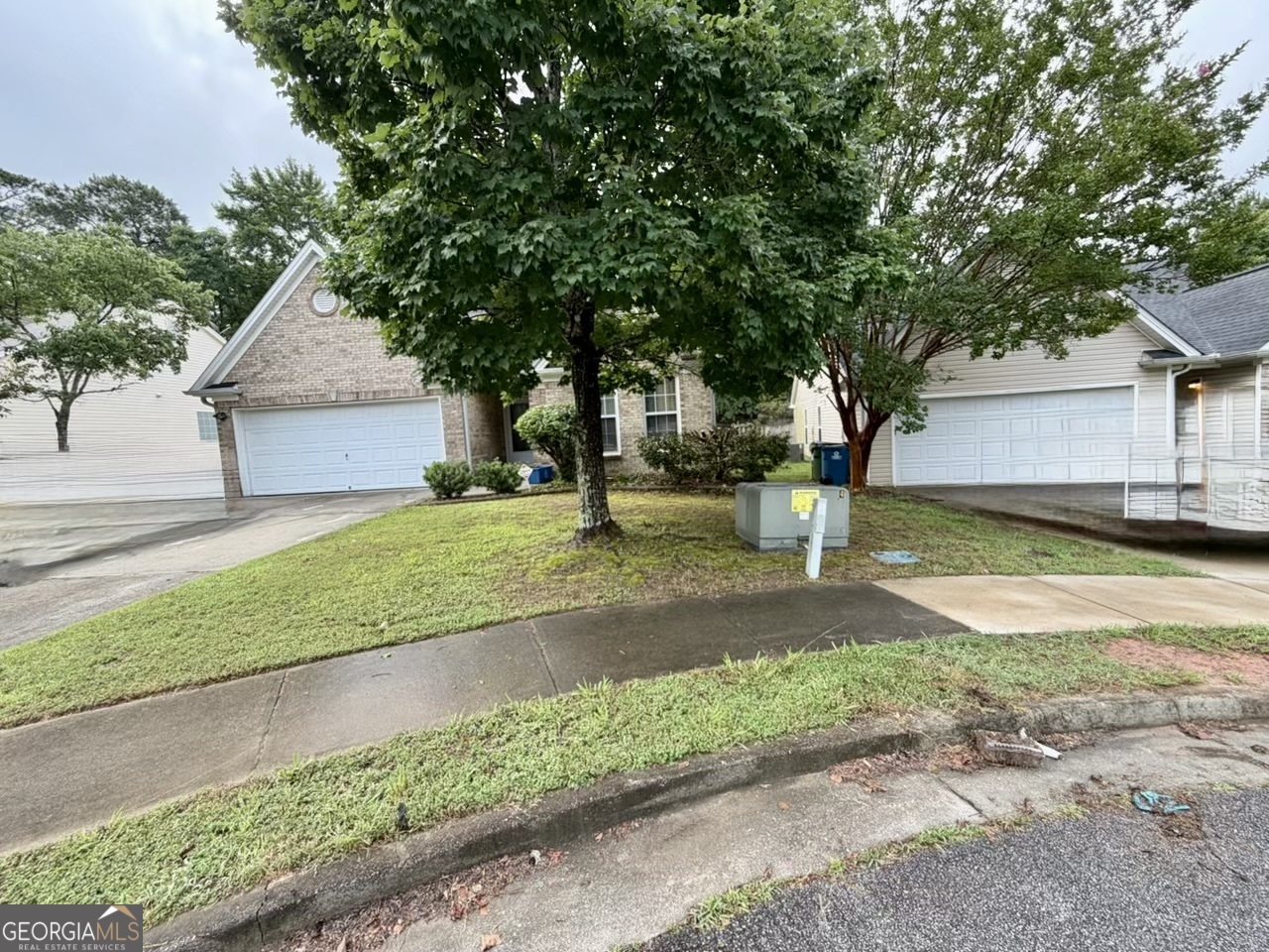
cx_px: 634
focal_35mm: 14
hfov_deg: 102.1
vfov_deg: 85.7
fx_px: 513
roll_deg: +3.4
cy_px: 476
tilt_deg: -5.5
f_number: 2.2
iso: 50
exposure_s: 1/264
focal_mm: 2.22
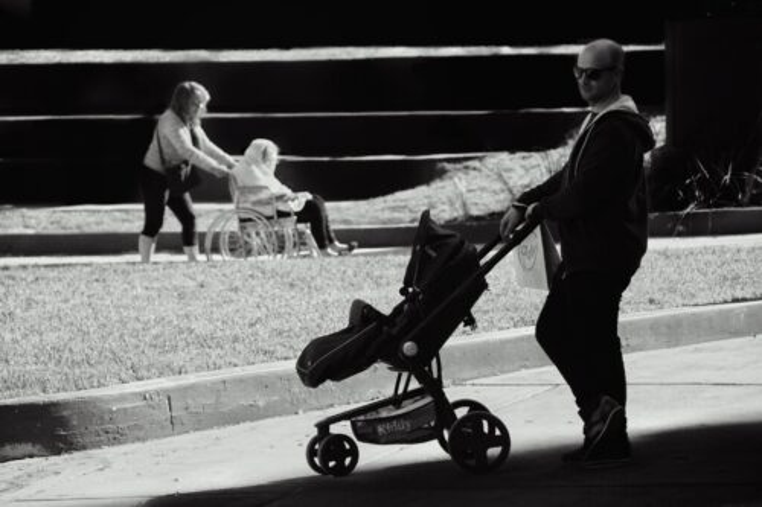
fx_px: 3809
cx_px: 381
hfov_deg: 11.4
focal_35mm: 180
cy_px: 254
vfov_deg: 7.6
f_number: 5.3
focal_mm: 120
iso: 320
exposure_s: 1/3200
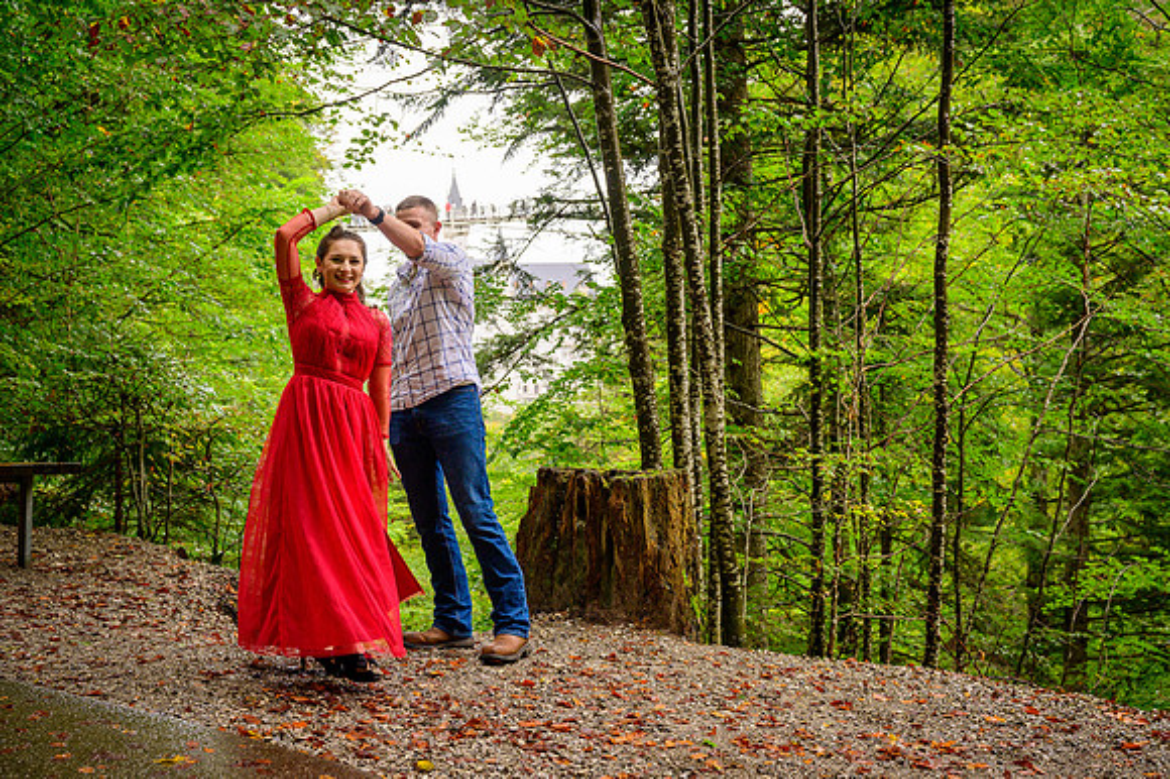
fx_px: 1299
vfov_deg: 33.4
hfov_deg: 48.5
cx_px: 585
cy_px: 390
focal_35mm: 40
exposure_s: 1/250
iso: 400
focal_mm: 40
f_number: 4.5
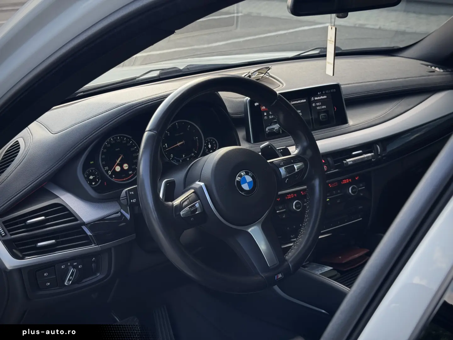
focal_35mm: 48
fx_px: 628
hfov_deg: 39.7
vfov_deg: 30.3
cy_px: 170
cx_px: 226
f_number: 1.78
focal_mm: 6.76
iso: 64
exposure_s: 1/172
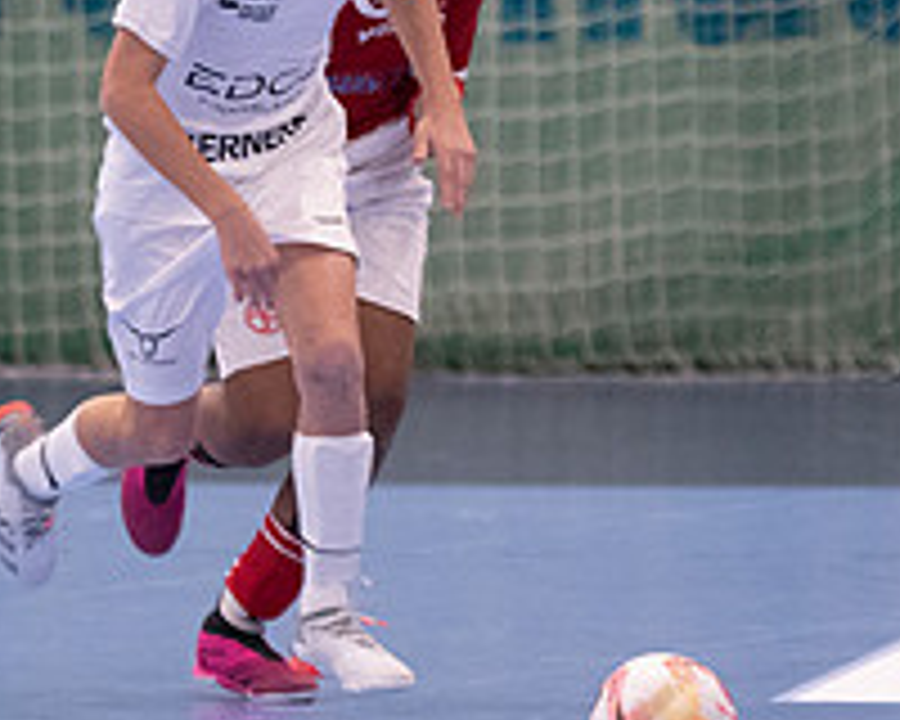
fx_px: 15502
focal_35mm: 582
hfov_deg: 3.3
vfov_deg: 2.7
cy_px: 47
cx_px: 333
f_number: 3.2
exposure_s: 1/400
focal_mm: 140
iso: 5000
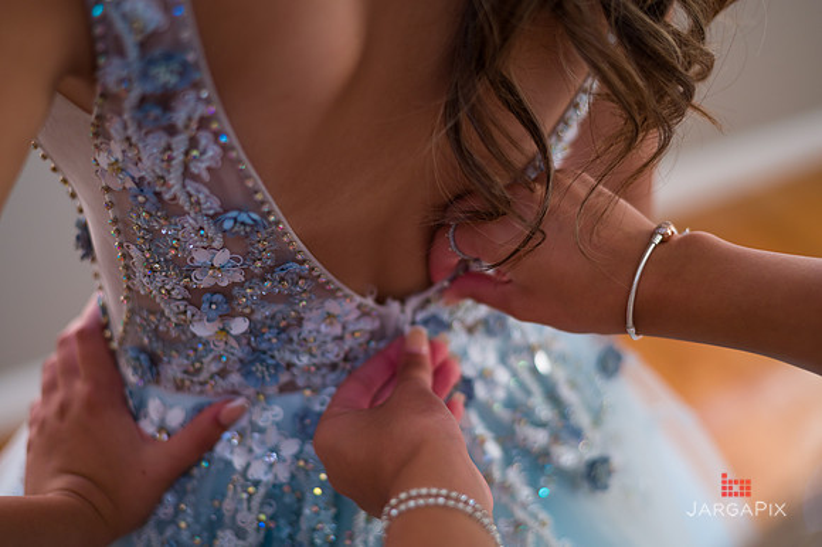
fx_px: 1141
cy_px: 274
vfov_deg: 27.0
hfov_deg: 39.6
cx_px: 411
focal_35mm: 50
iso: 200
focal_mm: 50
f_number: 2
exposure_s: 1/125
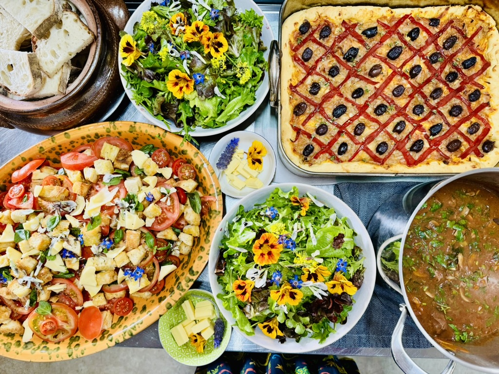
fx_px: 346
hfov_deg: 71.6
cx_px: 250
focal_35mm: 24
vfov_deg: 56.8
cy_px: 187
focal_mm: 6.76
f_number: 1.78
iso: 160
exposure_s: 1/50
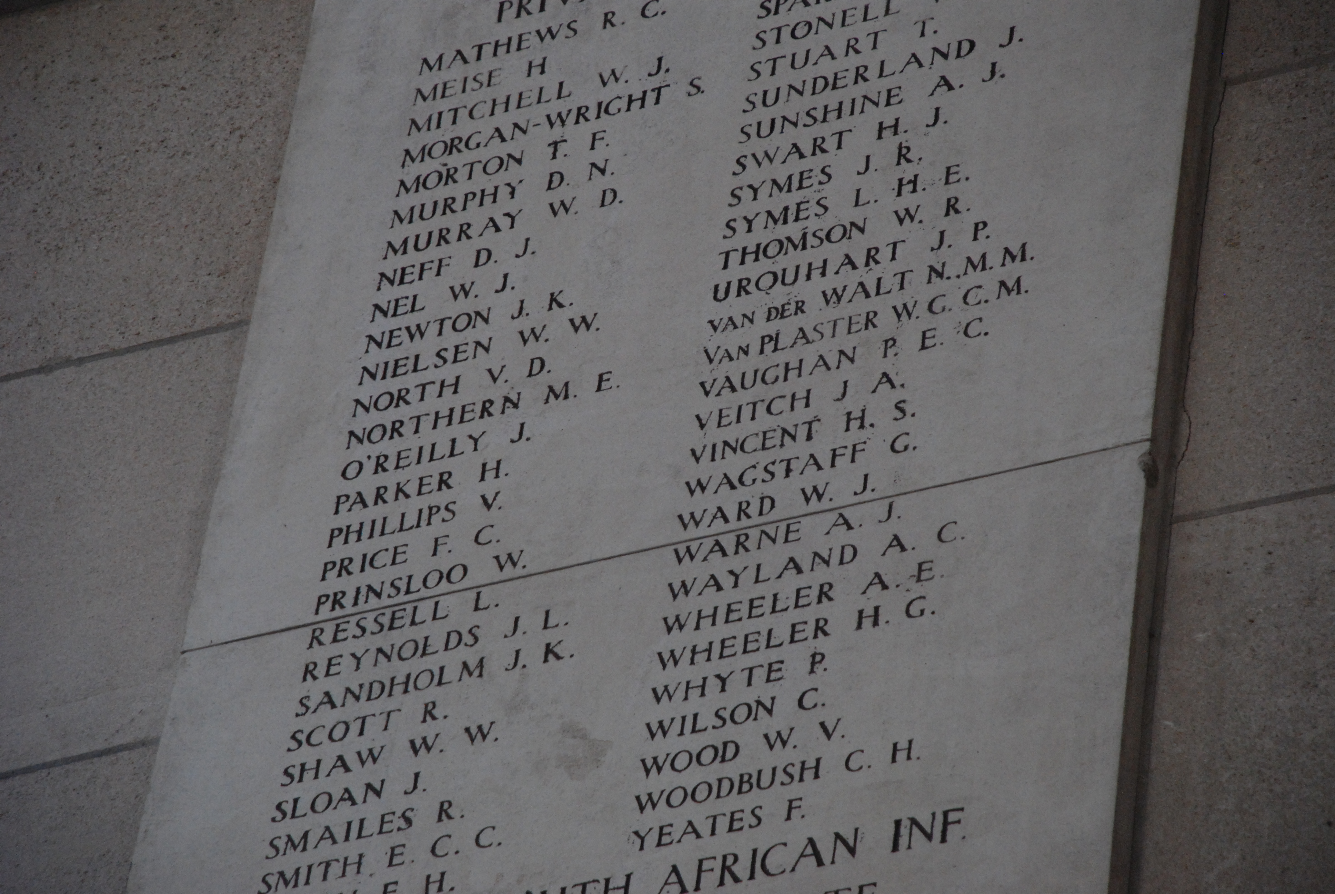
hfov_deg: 10.1
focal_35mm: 202
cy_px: 447
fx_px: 7518
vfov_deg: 6.8
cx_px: 668
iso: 1250
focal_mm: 135
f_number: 5.6
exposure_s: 1/250
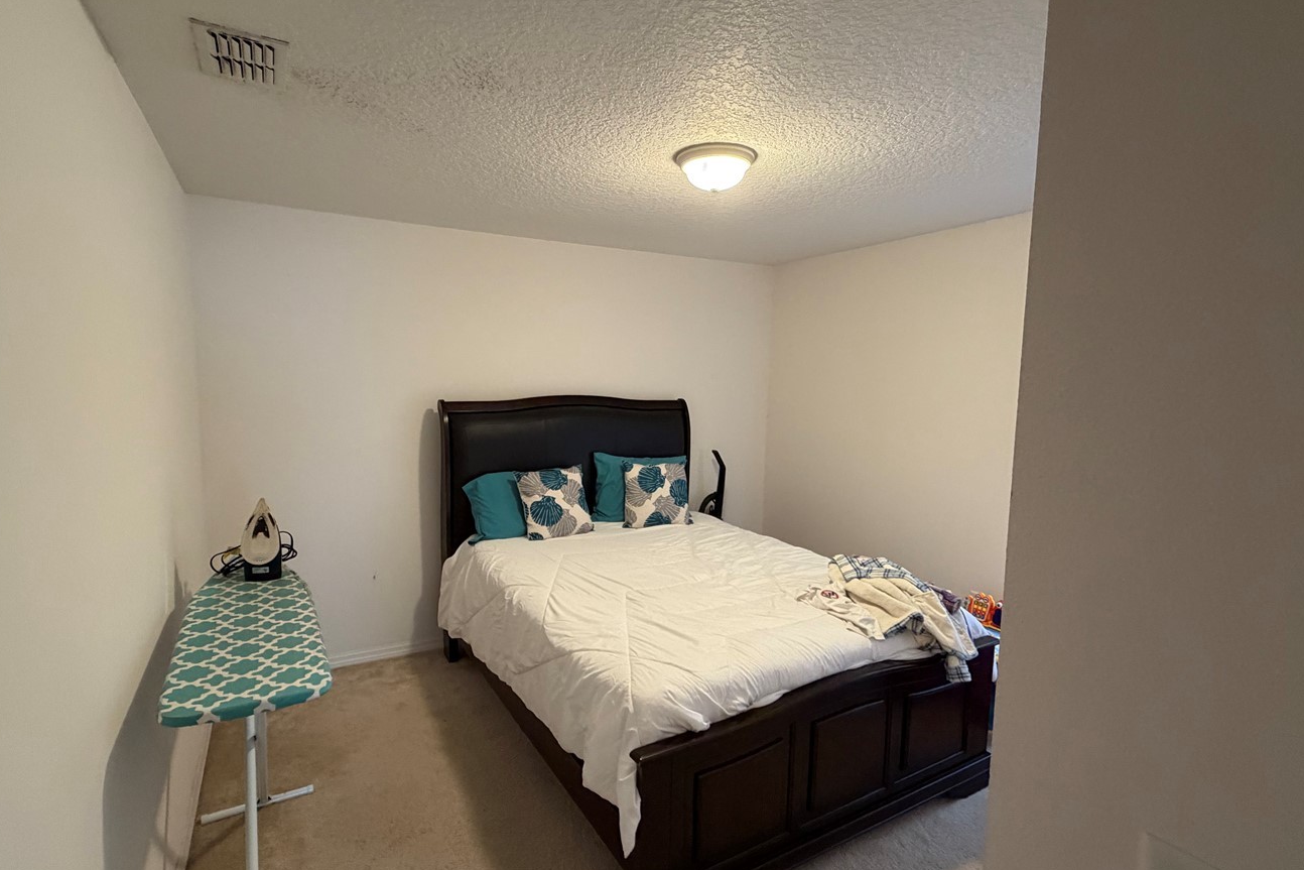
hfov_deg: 90.0
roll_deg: -0.5
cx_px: 646
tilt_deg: -6.5
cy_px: 448
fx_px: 652
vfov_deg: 67.4
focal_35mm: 18
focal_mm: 2.22
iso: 400
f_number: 2.2
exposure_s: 1/60
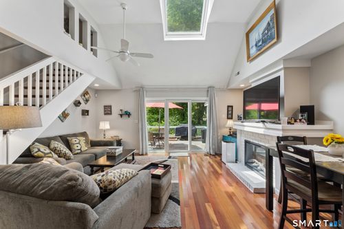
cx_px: 172
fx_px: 134
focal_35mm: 14
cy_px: 114
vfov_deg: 81.2
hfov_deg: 104.3
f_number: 13
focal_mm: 14
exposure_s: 1/30
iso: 400
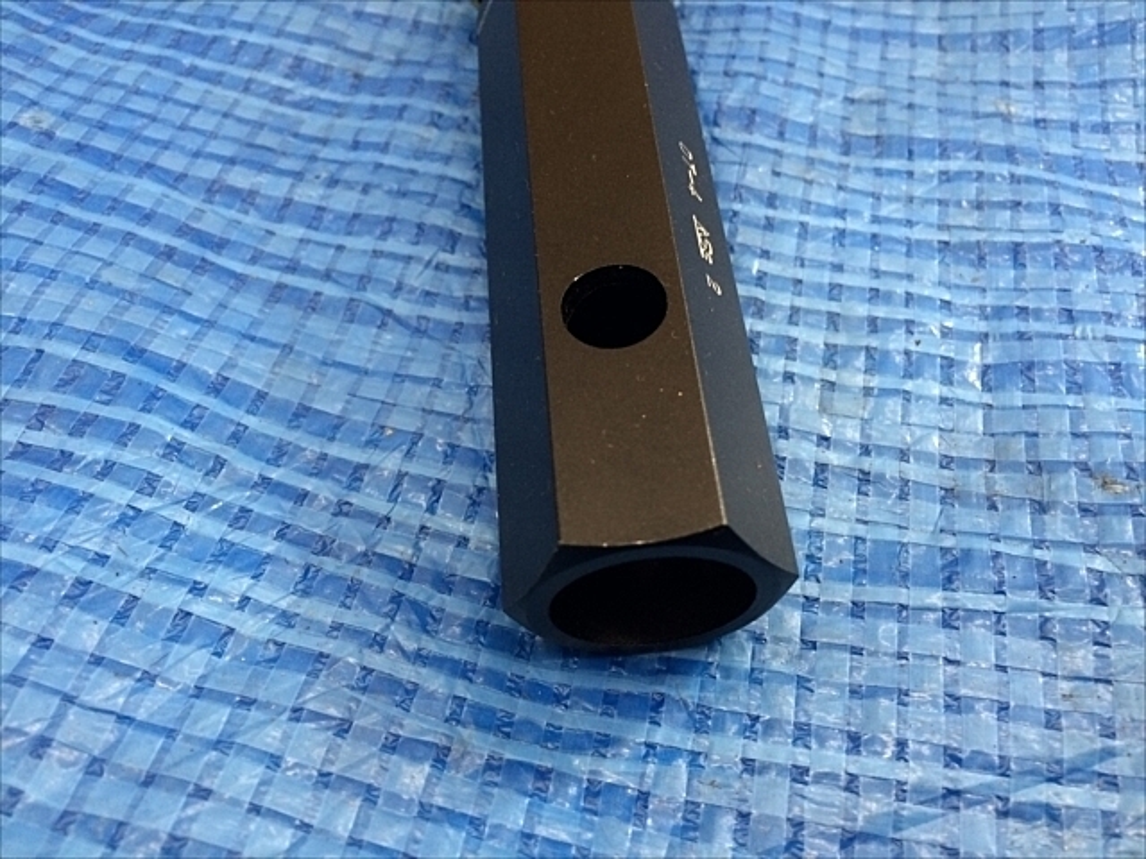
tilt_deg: -55.4
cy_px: 430
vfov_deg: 48.2
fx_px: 960
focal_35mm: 29
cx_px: 573
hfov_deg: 61.7
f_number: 2.2
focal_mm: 4.15
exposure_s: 1/30
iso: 100
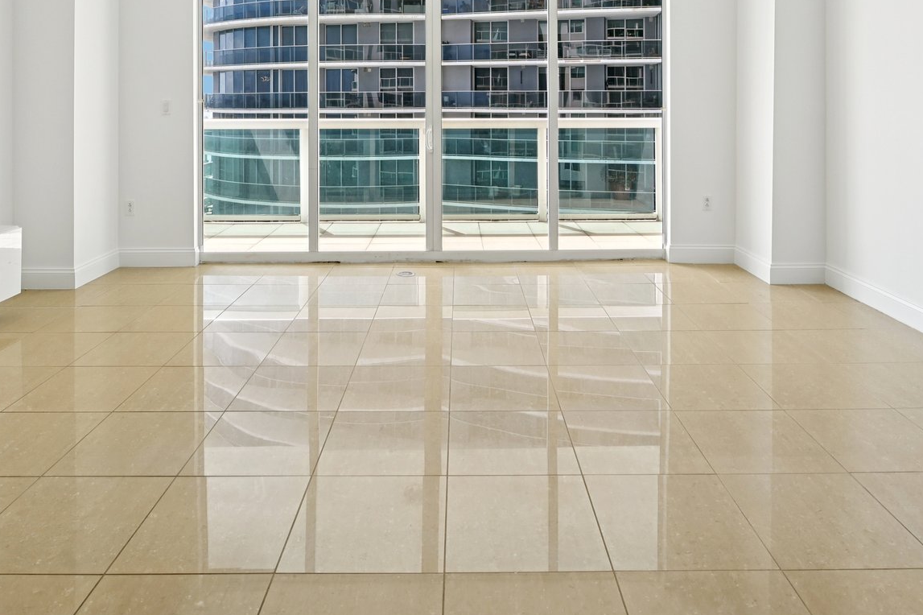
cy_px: 107
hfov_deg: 71.5
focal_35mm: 25
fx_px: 641
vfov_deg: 47.9
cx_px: 469
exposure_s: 1/100
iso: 100
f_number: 8
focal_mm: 14
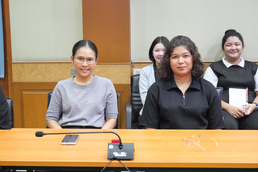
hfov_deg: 32.4
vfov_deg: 21.9
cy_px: 86
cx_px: 129
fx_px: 445
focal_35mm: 62
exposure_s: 1/25
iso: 3200
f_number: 4.9
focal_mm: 30
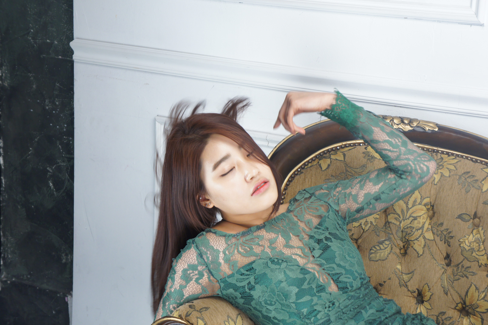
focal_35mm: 82
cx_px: 244
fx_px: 1118
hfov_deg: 24.6
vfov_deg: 16.5
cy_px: 162
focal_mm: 55
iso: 800
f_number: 5.6
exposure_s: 1/100
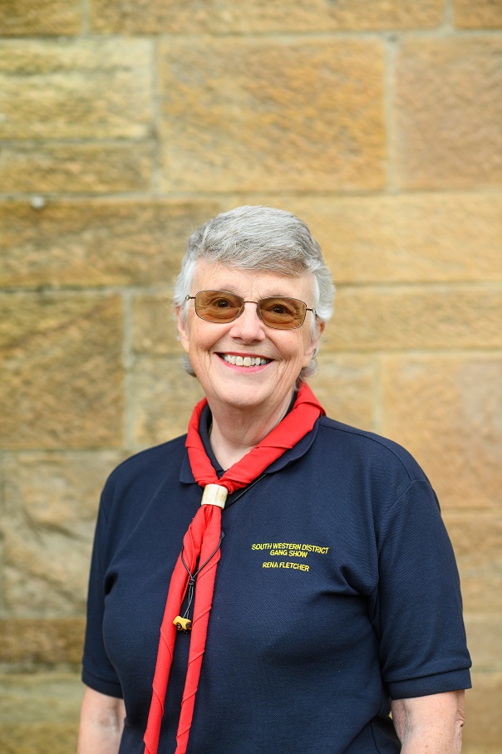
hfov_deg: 16.0
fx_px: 1780
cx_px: 251
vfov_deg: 23.9
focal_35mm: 85
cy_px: 377
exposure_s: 1/500
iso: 400
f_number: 2.8
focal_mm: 85
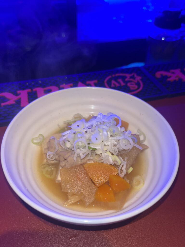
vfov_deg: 67.3
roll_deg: -0.1
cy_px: 124
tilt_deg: -43.3
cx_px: 92
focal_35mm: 26
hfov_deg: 53.1
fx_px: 185
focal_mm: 5.1
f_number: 1.6
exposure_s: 1/46
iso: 32
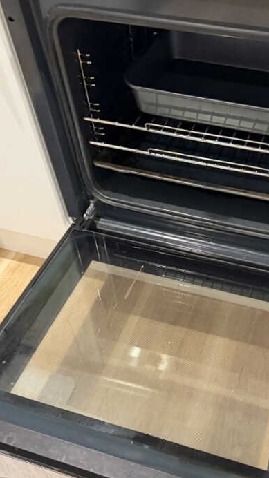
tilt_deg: -50.4
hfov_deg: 34.0
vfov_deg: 57.7
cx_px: 196
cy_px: 278
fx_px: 431
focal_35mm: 34
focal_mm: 6.76
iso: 500
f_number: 1.78
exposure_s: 1/50
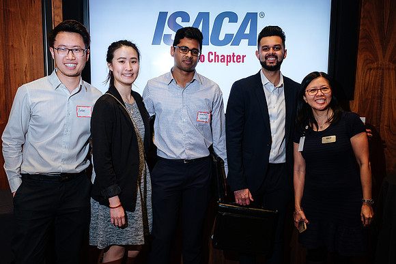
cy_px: 149
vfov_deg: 36.8
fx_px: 396
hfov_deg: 53.1
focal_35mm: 36
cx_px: 198
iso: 640
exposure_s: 1/125
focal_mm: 21.3
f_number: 4
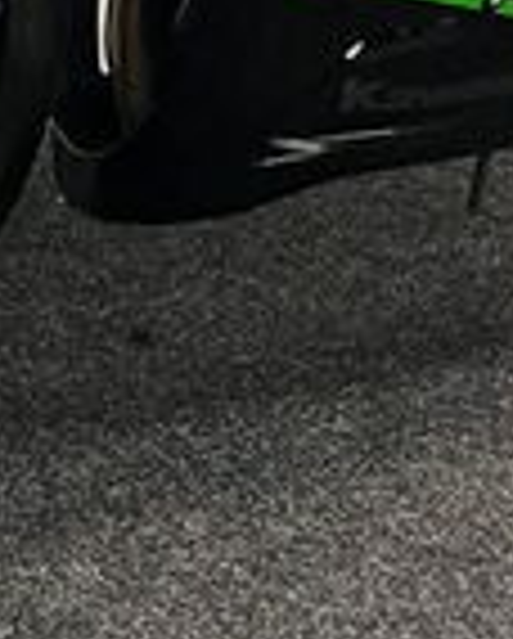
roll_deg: -0.3
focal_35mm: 114
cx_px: 212
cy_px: -410
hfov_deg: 13.5
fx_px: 2159
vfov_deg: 15.2
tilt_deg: -3.4
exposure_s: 1/50
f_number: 1.6
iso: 100
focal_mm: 5.1
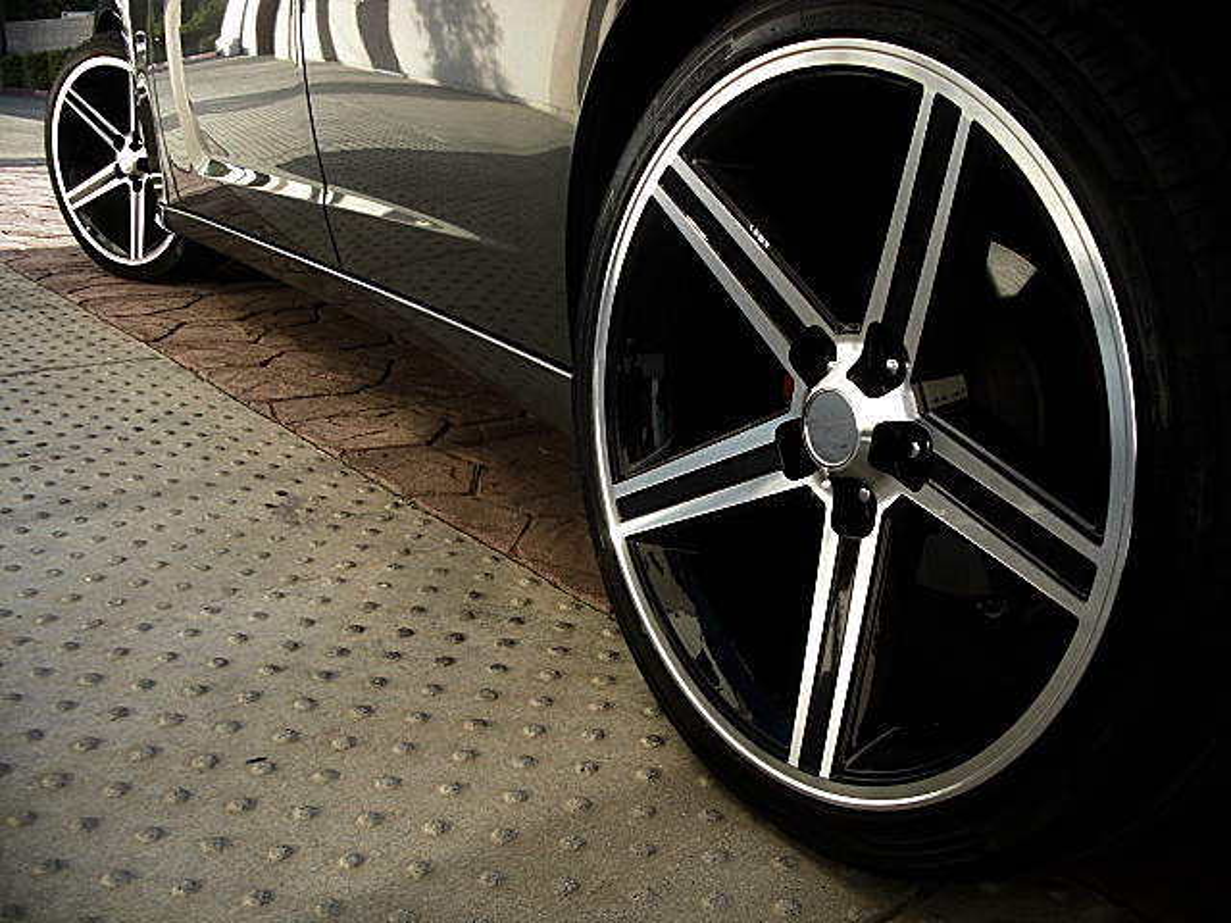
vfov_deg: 39.7
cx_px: 616
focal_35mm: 36
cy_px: 462
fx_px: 1280
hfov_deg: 51.4
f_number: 2.8
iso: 50
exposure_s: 1/160
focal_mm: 6.3
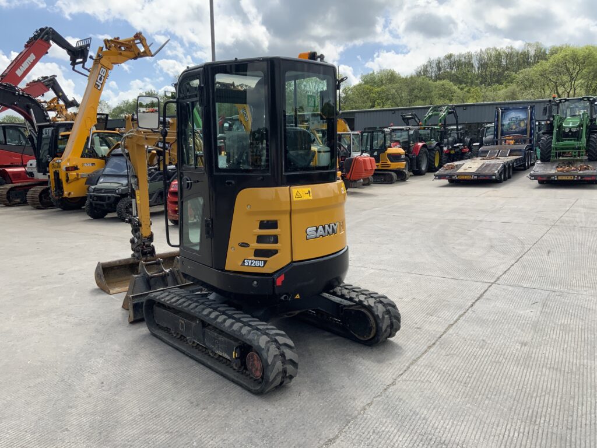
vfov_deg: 48.2
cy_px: 224
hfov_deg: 61.7
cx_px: 298
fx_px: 500
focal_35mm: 29
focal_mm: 3
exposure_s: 1/1342
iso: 16
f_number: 1.8
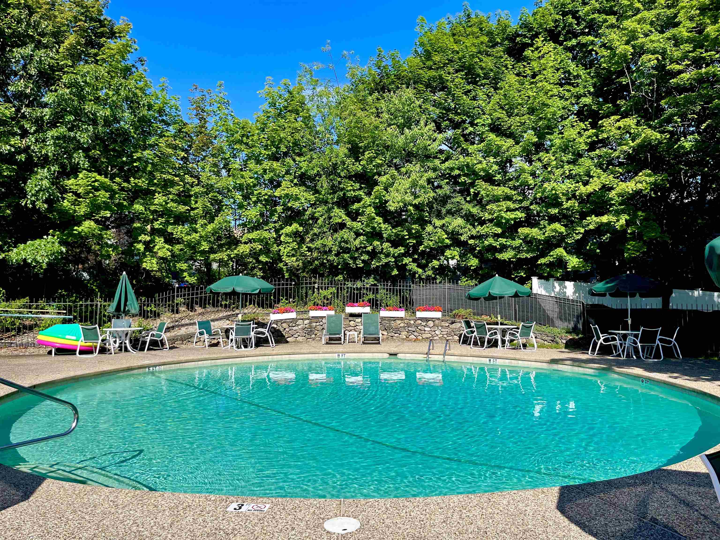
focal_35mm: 26
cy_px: 270
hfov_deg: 67.3
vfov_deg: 53.1
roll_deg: +0.4
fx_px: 541
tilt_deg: +2.6
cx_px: 360
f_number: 1.6
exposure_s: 1/2513
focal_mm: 5.1
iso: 50
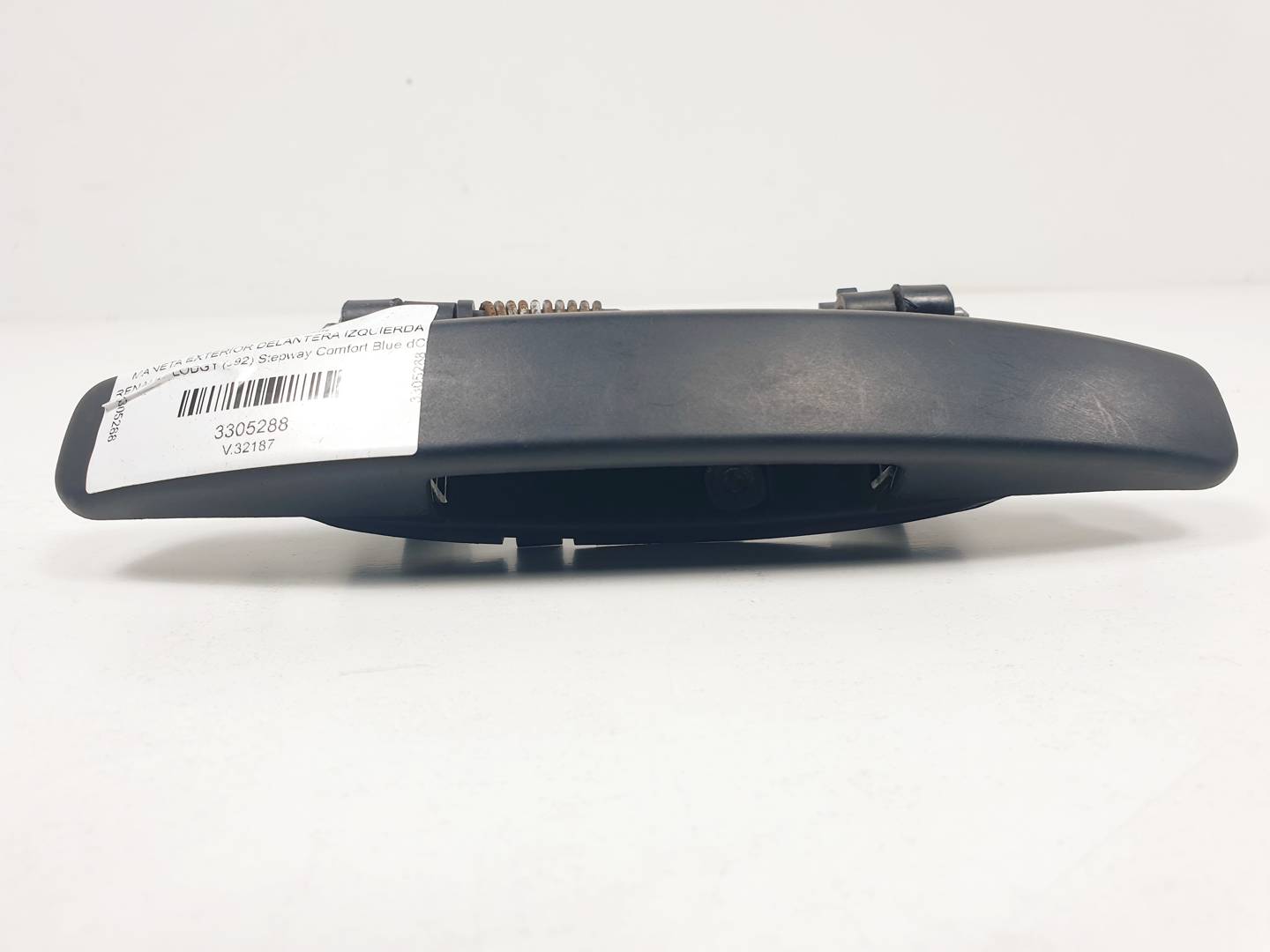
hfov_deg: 67.3
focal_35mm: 26
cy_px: 476
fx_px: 954
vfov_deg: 53.1
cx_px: 635
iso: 50
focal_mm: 4.3
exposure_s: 1/253
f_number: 2.4
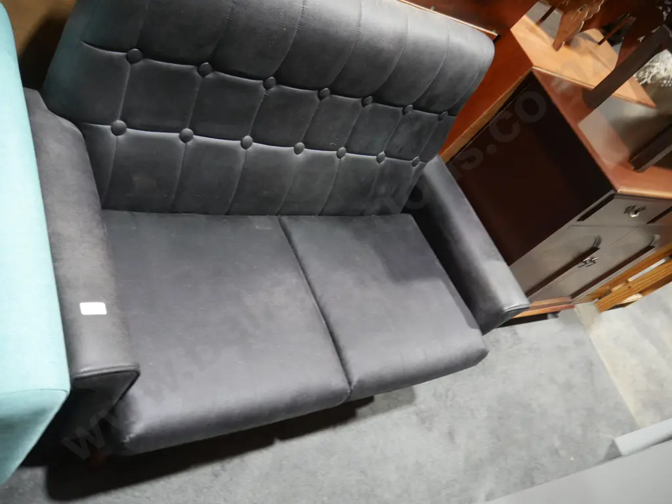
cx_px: 336
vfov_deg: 49.7
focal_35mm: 28
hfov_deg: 63.4
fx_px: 544
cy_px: 252
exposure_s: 1/60
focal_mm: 14
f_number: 3.5
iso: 640
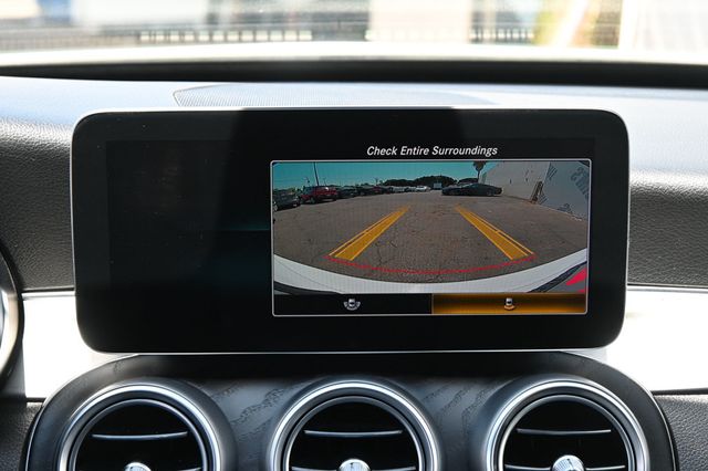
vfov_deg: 18.2
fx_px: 1474
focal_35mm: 75
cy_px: 236
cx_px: 354
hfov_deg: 27.0
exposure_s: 1/125
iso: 1000
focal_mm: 50
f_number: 6.3
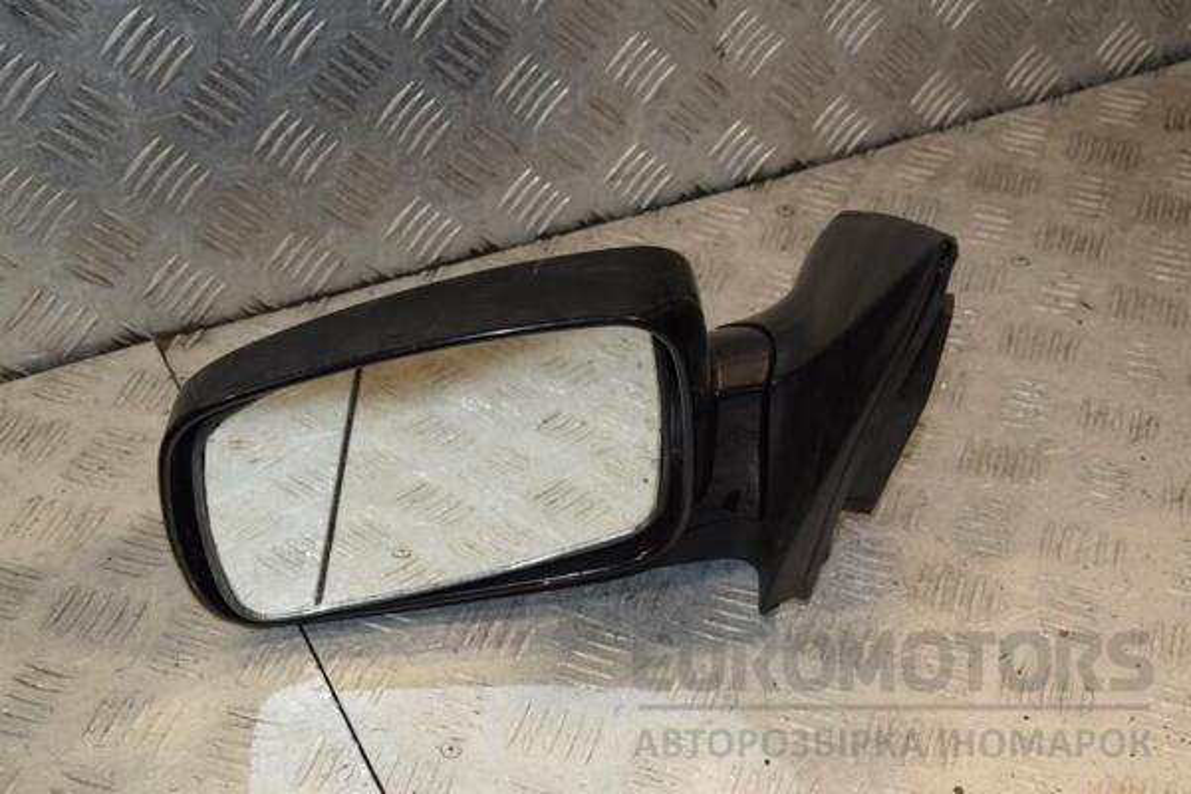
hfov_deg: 31.9
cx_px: 596
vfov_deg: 21.6
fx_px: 2084
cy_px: 397
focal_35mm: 63
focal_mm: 42
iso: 800
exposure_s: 1/200
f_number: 8
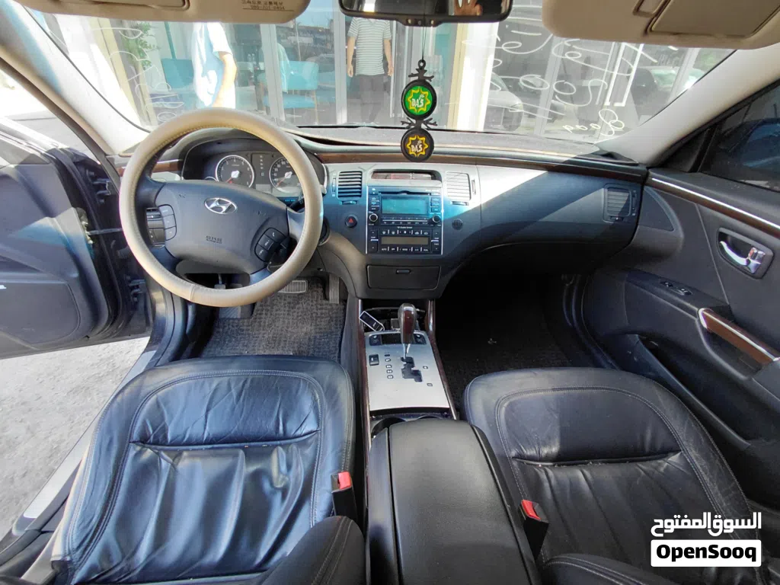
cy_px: 292
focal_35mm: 16
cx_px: 390
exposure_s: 1/100
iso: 80
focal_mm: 1.64
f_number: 2.2
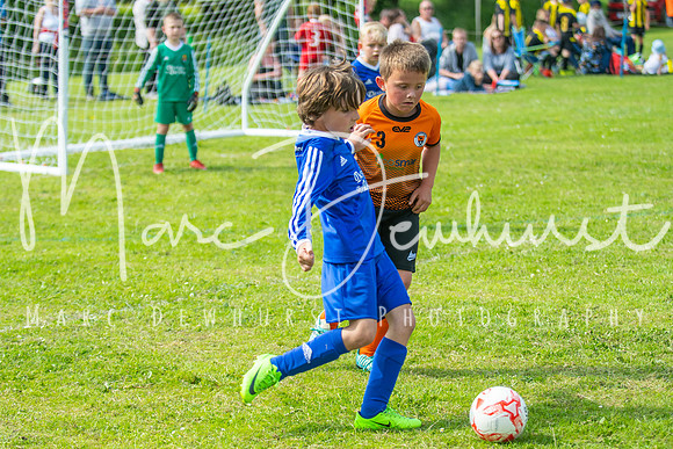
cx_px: 336
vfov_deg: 12.2
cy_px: 224
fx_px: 2104
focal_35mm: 112
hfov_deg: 18.2
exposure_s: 1/1250
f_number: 3.2
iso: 250
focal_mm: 75
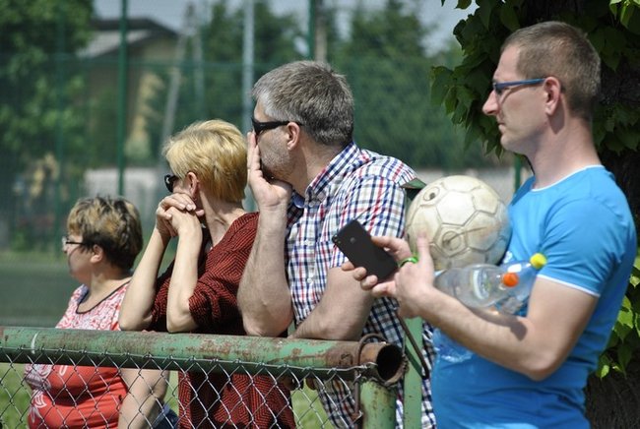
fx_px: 4007
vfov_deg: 6.1
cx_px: 320
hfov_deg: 9.1
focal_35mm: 225
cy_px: 214
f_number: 5
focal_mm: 150
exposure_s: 1/1000
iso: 200
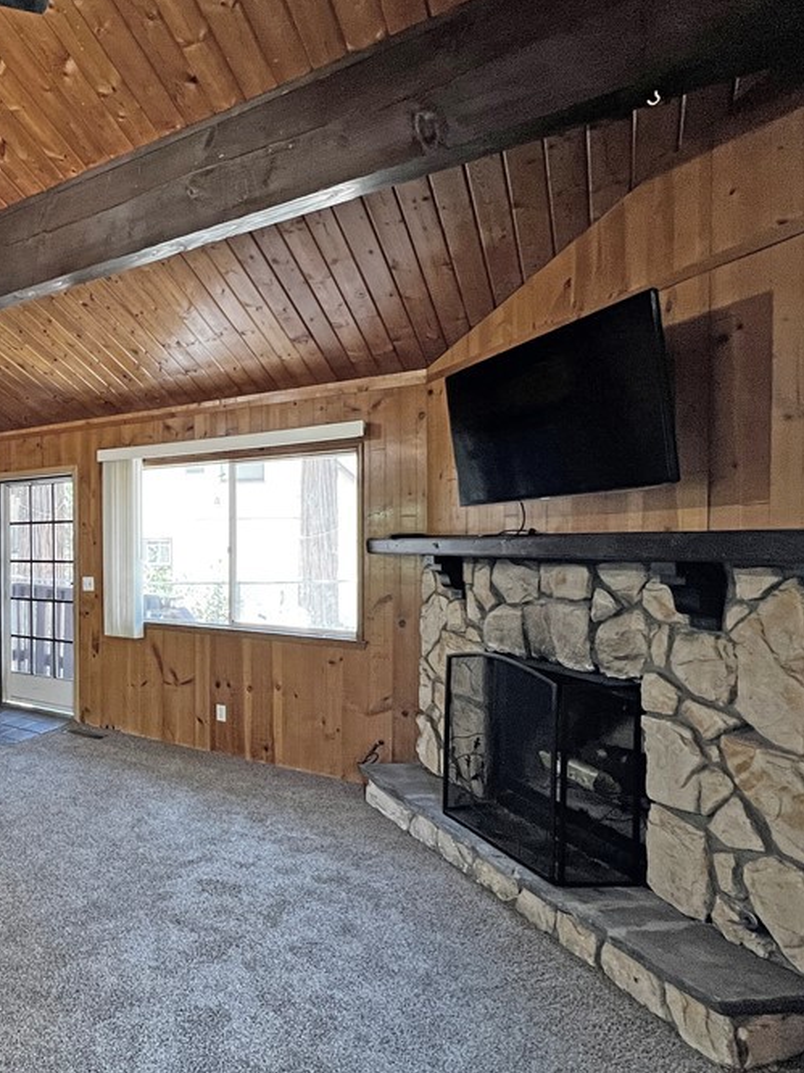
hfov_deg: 58.3
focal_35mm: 20
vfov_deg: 81.7
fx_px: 620
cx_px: 110
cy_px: 557
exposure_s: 1/60
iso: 320
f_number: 1.8
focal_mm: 1.57
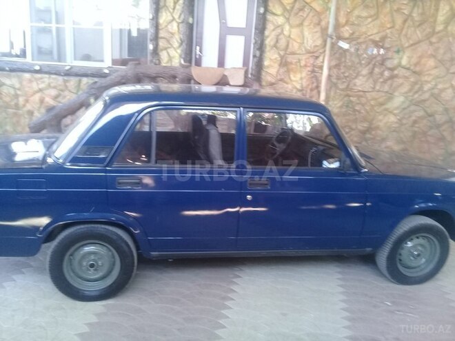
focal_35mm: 31
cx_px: 228
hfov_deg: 58.4
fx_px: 407
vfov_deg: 45.4
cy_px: 170
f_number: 2.2
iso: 100
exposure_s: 1/40
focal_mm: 3.3
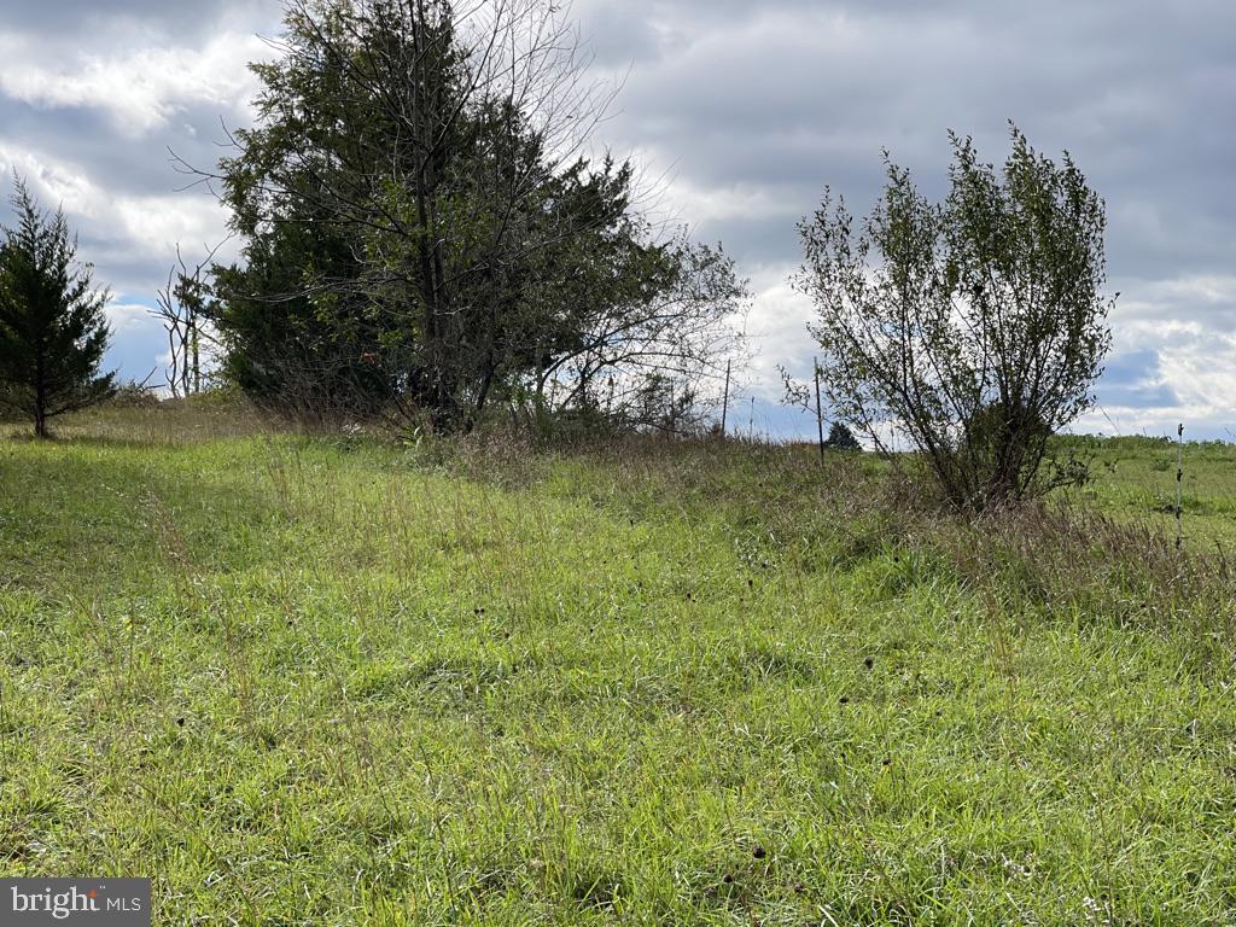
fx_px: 2285
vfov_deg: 22.9
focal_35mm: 64
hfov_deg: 30.3
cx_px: 618
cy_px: 464
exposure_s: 1/867
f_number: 2.2
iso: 20
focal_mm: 7.5
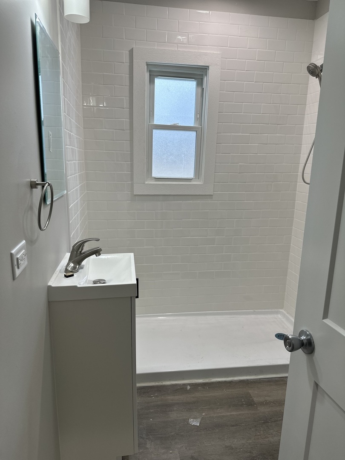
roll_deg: -2.4
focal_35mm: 24
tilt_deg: -12.1
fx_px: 319
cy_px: 230
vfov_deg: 71.6
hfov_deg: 56.8
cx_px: 172
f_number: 1.78
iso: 80
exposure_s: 1/126
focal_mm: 6.86
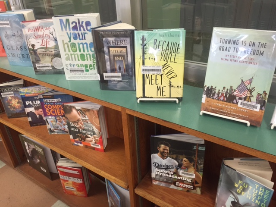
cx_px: 138
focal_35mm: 29
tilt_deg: -31.1
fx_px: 231
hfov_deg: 61.7
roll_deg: +3.2
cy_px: 104
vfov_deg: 48.2
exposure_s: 1/30
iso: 100
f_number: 2.2
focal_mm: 4.15
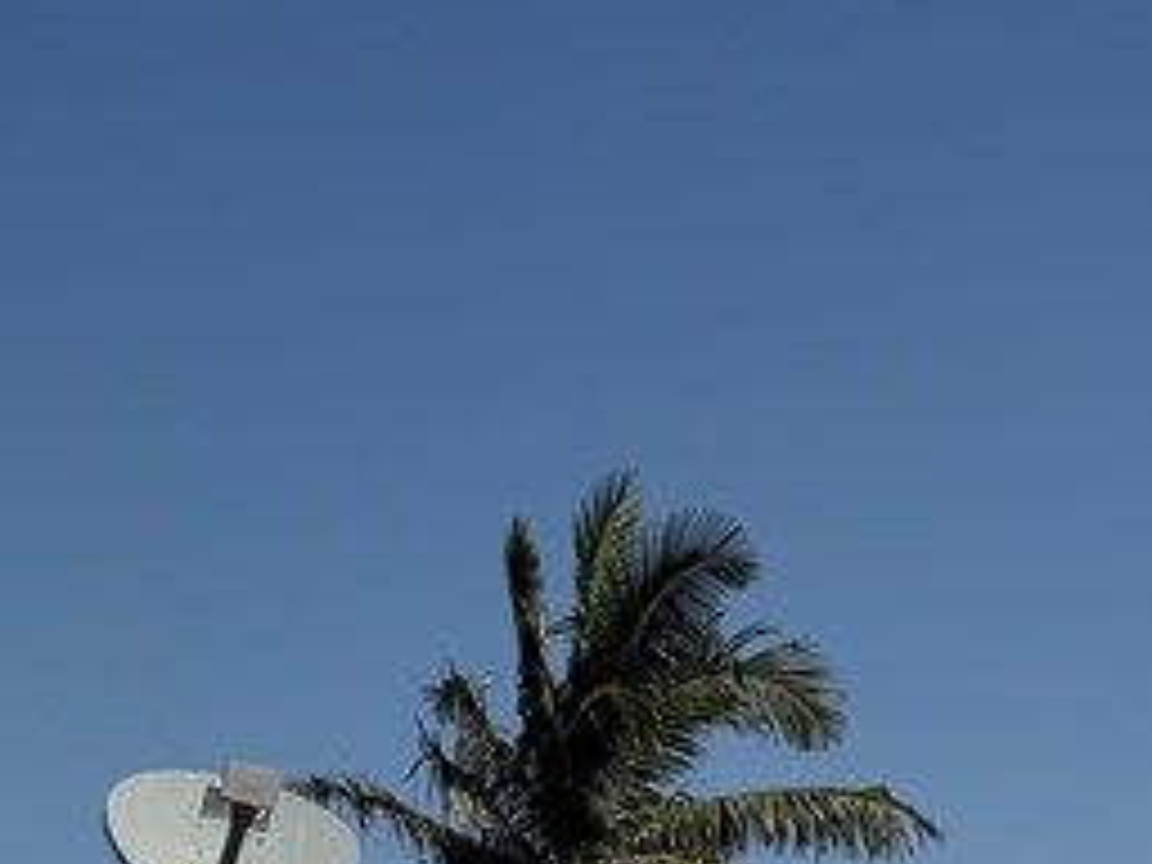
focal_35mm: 96
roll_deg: +1.1
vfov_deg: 13.9
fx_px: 3195
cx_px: -364
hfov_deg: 18.9
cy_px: 1490
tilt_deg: -0.8
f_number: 1.78
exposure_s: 1/9091
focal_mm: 6.76
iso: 80
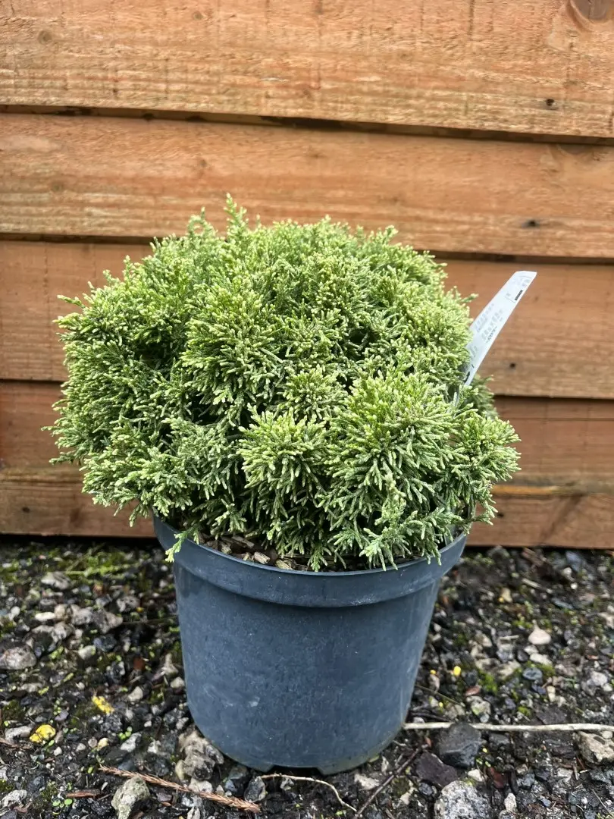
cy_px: 410
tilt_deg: -21.9
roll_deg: -2.0
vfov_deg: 67.3
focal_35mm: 26
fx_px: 615
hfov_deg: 53.1
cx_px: 307
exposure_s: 1/122
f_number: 1.6
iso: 80
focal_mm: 5.1
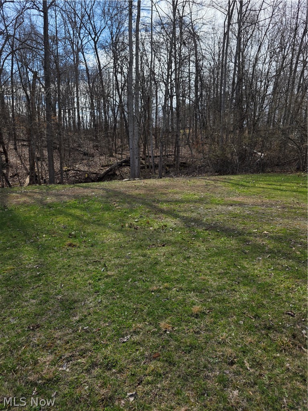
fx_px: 273
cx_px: 154
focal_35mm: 23
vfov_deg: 73.9
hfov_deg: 58.9
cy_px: 206
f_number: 1.7
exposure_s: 1/3628
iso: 80
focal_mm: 6.3
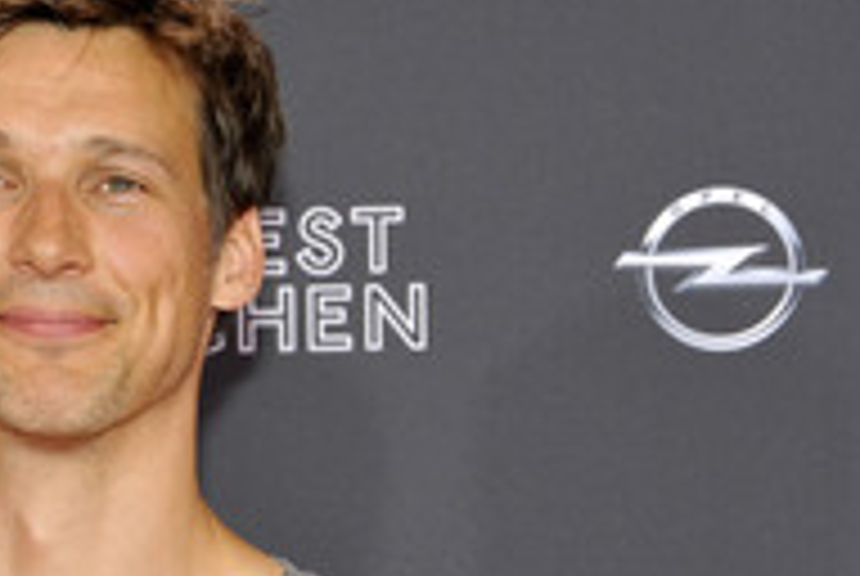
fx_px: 5623
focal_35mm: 235
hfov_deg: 8.7
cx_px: 50
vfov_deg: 5.9
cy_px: 536
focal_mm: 100
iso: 1600
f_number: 8
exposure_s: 1/250
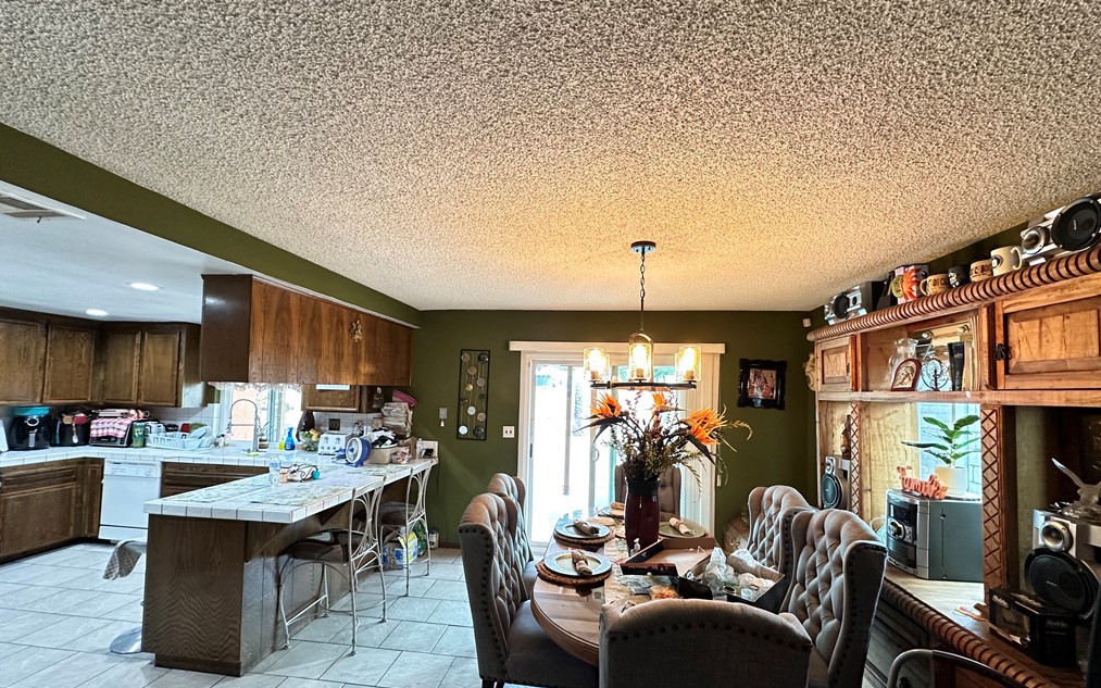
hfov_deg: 101.5
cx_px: 549
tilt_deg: +2.4
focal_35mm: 15
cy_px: 374
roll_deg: -1.8
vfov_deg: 74.6
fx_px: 450
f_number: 2.2
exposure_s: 1/60
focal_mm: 2.22
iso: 400
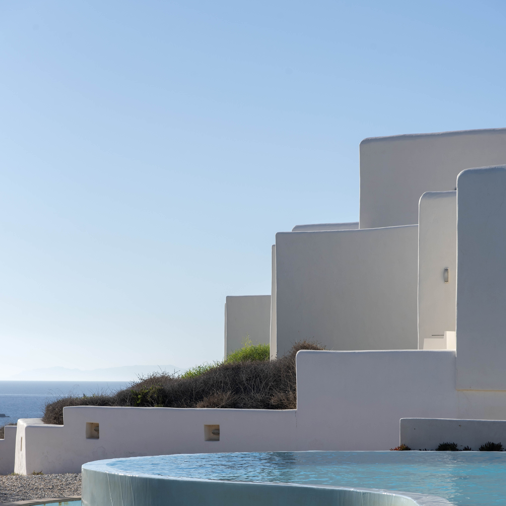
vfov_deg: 15.9
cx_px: 252
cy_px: 340
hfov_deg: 16.0
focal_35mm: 109
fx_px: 1803
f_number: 8
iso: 160
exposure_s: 1/500
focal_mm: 85
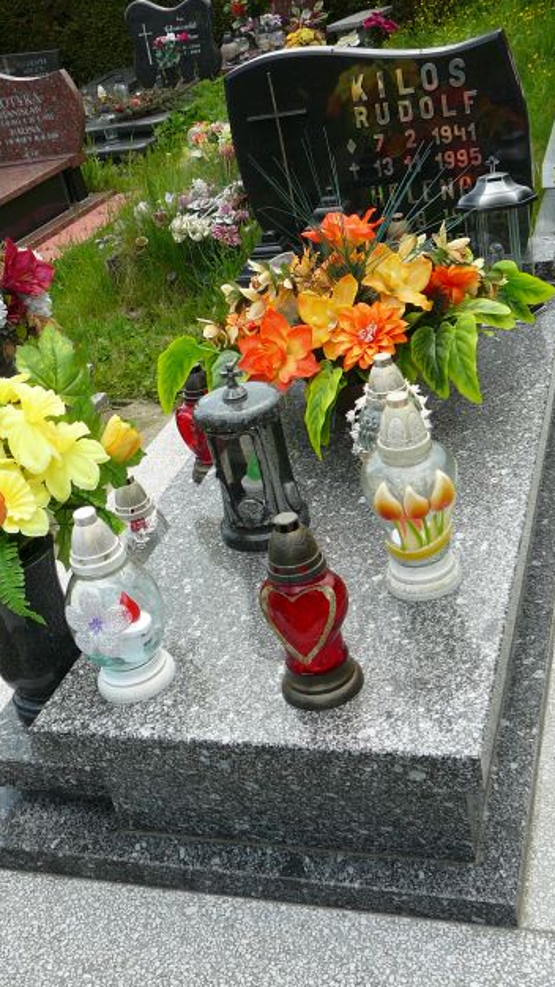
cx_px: 289
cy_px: 490
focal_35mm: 39
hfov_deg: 30.4
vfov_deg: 51.6
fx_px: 1021
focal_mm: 5.2
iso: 80
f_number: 2.8
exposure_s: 1/500
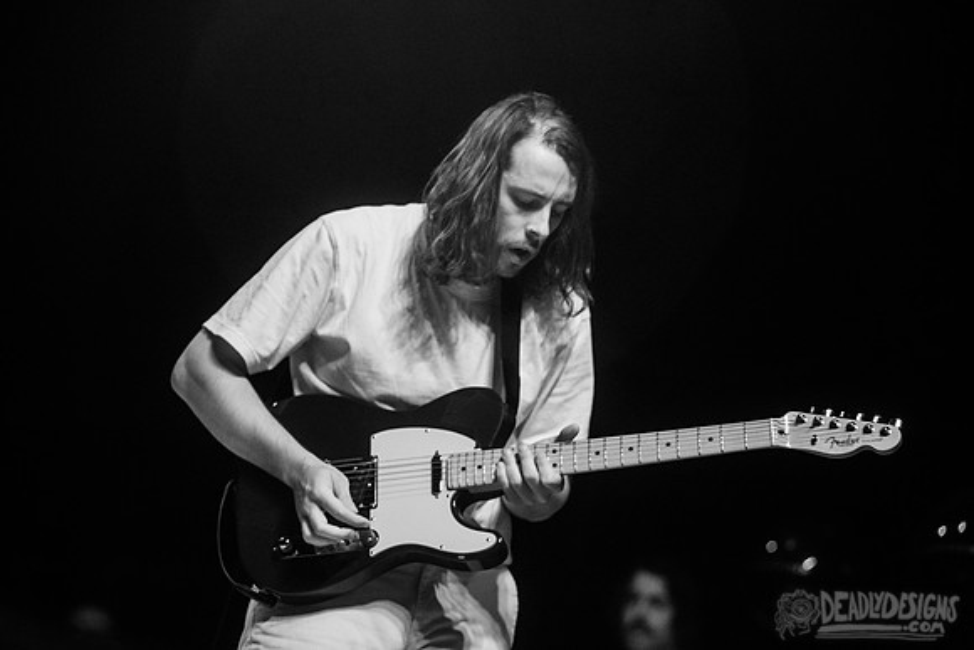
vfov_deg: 12.5
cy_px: 325
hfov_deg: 18.6
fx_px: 2977
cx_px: 487
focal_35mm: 110
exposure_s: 1/200
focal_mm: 110
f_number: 3.2
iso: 1600
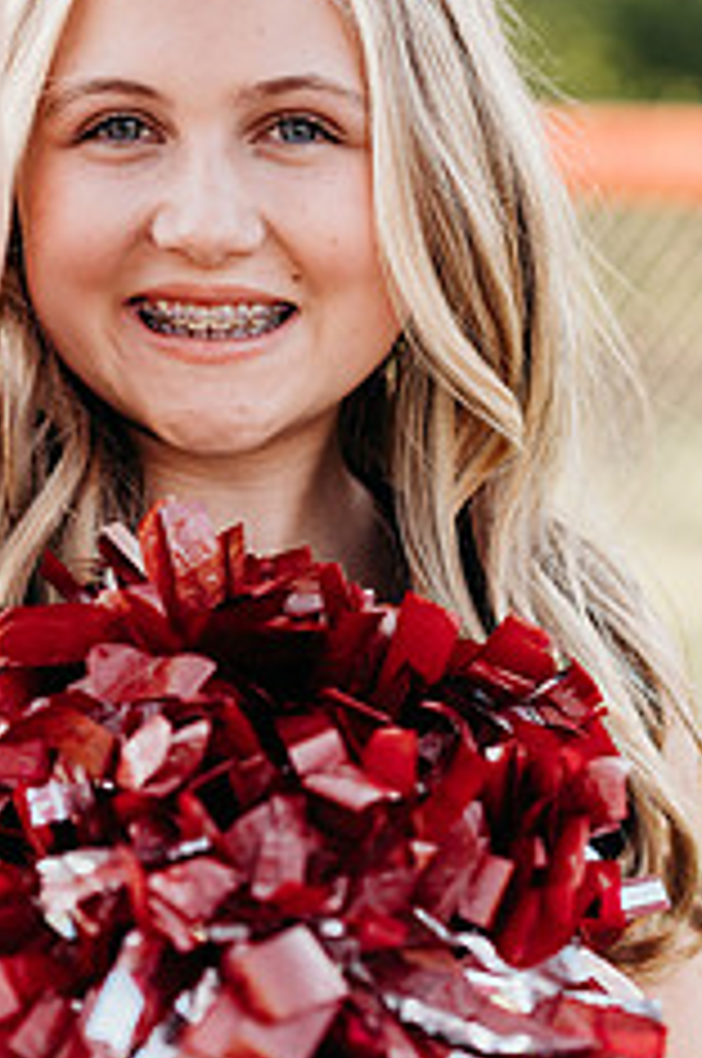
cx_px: 220
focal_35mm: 163
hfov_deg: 8.4
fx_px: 4781
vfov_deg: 12.5
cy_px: 117
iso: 200
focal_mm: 85
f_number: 2.8
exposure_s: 1/500
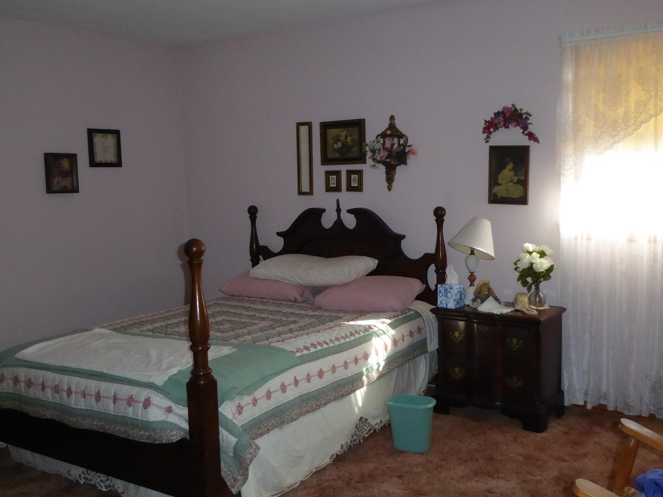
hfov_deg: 50.1
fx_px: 709
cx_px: 340
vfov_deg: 38.7
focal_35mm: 37
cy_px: 253
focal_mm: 6.3
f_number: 3.7
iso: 800
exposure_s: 1/60
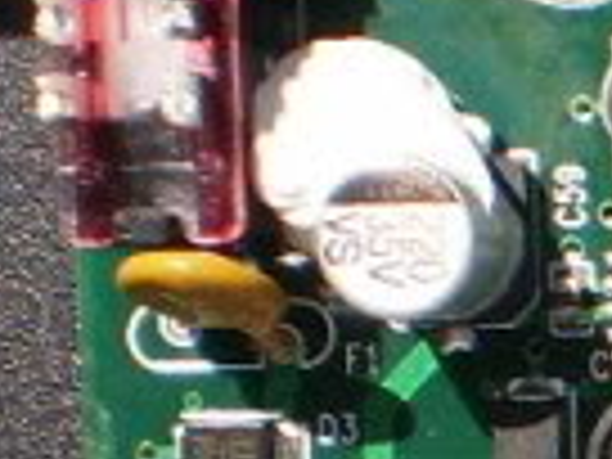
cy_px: 868
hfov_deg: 6.7
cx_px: 1786
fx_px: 4791
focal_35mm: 271
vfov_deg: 5.4
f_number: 4.6
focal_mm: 6.3
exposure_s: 1/640
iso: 64
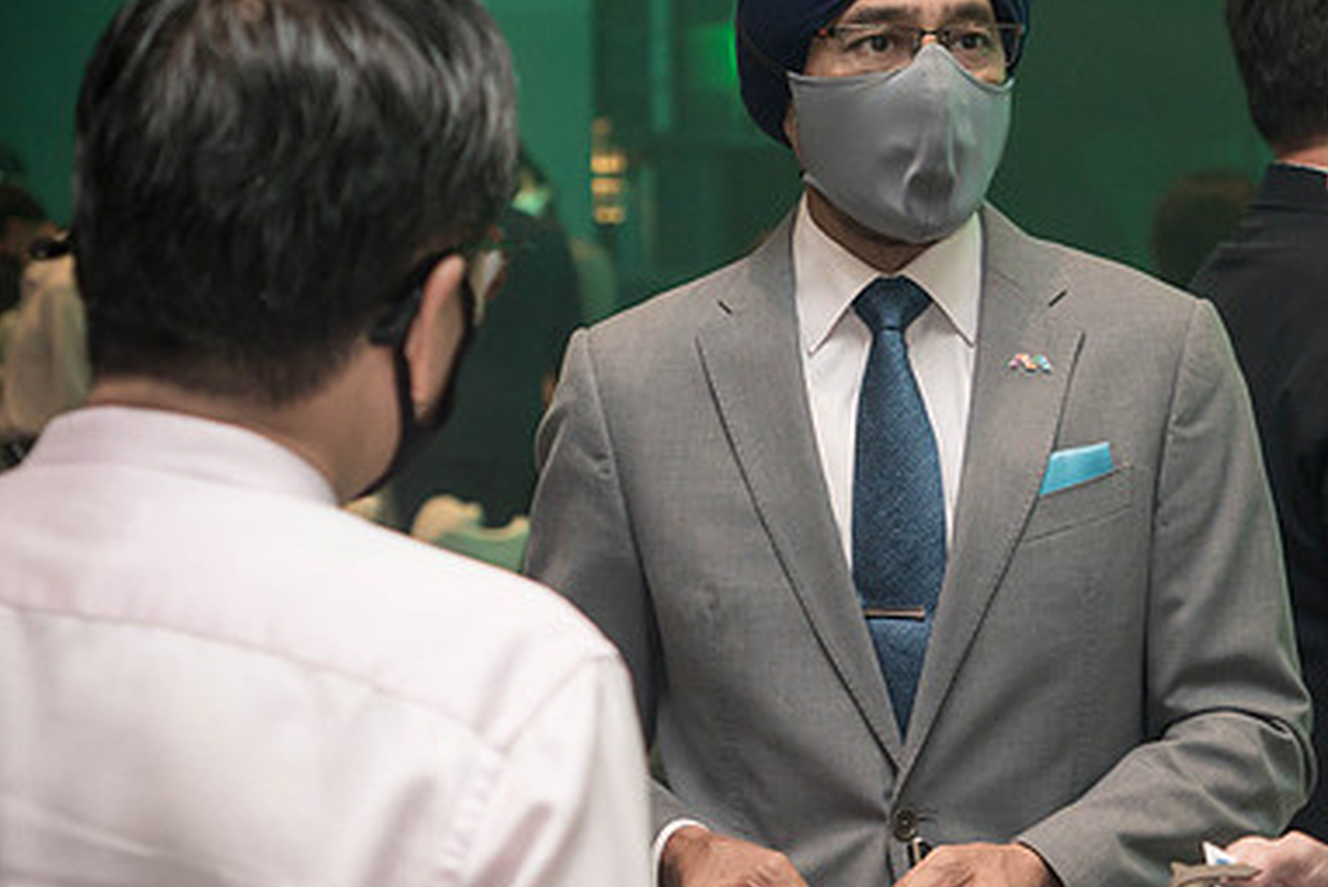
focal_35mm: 131
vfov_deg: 10.5
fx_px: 4834
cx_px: 946
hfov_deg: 15.6
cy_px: 388
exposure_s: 1/100
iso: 1600
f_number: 2.8
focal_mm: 40
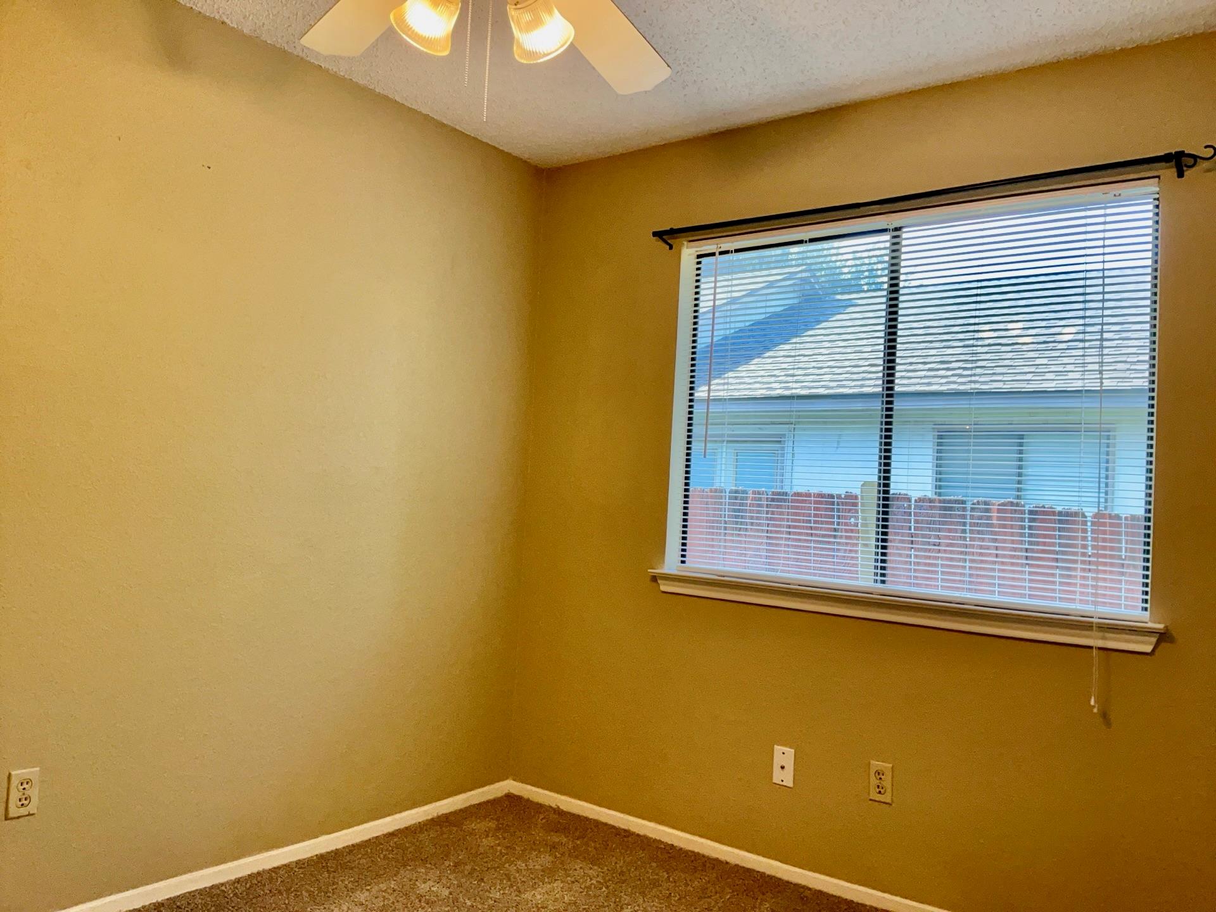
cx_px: 608
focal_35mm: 27
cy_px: 456
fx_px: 948
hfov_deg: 65.3
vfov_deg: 51.4
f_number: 1.8
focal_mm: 3
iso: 40
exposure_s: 1/120
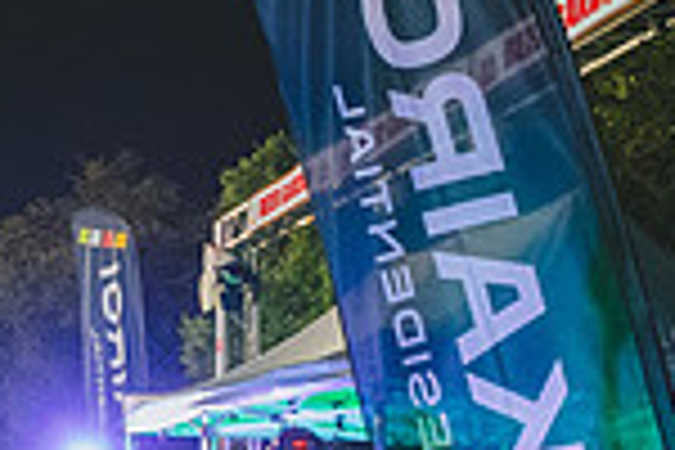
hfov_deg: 17.8
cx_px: -518
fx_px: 1744
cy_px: 268
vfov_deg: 14.7
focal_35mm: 93
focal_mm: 24
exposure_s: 1/40
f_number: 3.5
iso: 4000
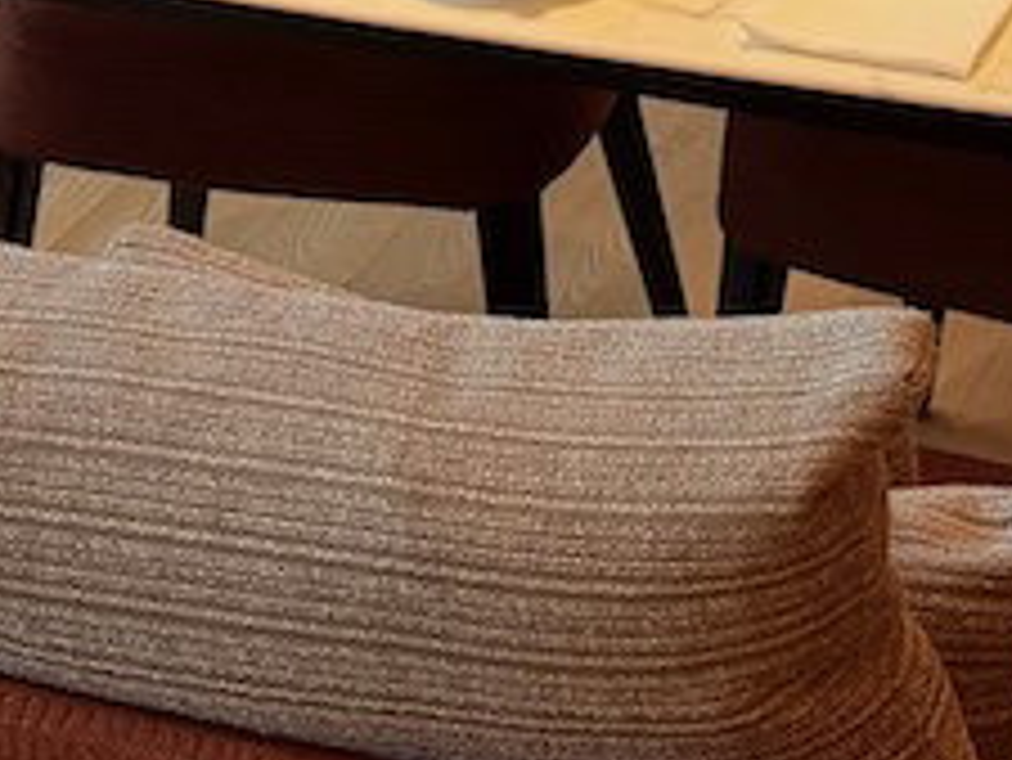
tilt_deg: -9.4
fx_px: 3744
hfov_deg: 15.3
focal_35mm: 128
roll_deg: +2.9
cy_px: -868
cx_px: 247
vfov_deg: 10.4
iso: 200
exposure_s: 1/100
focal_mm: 6.76
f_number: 1.78
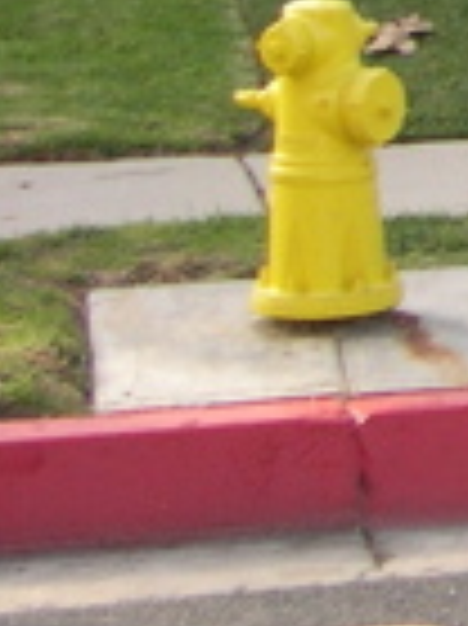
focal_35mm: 242
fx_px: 4369
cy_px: -612
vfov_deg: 7.8
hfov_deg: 5.4
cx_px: 1796
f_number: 2.9
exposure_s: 1/392
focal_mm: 9
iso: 141
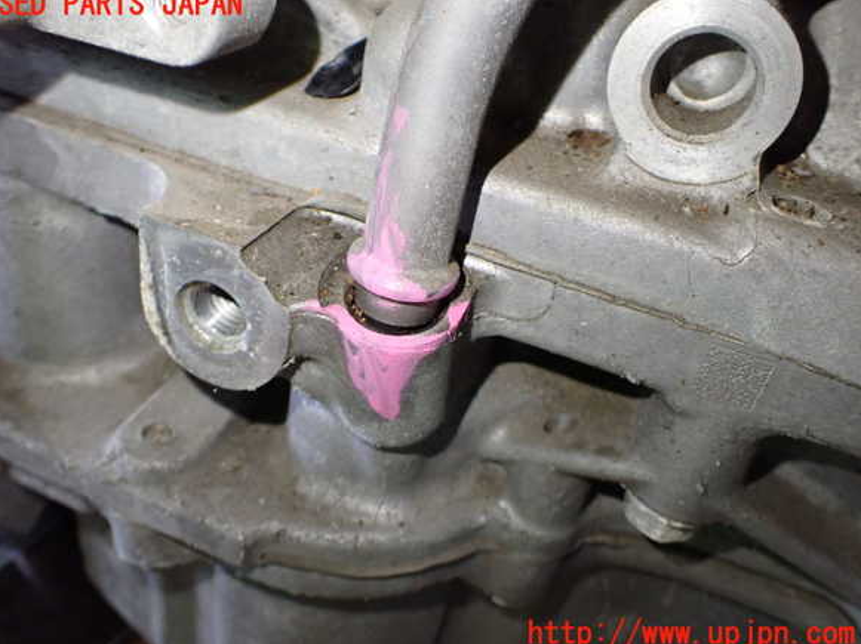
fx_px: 771
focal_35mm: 31
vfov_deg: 45.4
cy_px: 320
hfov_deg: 58.4
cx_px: 418
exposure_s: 1/125
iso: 640
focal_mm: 5.4
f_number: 2.3
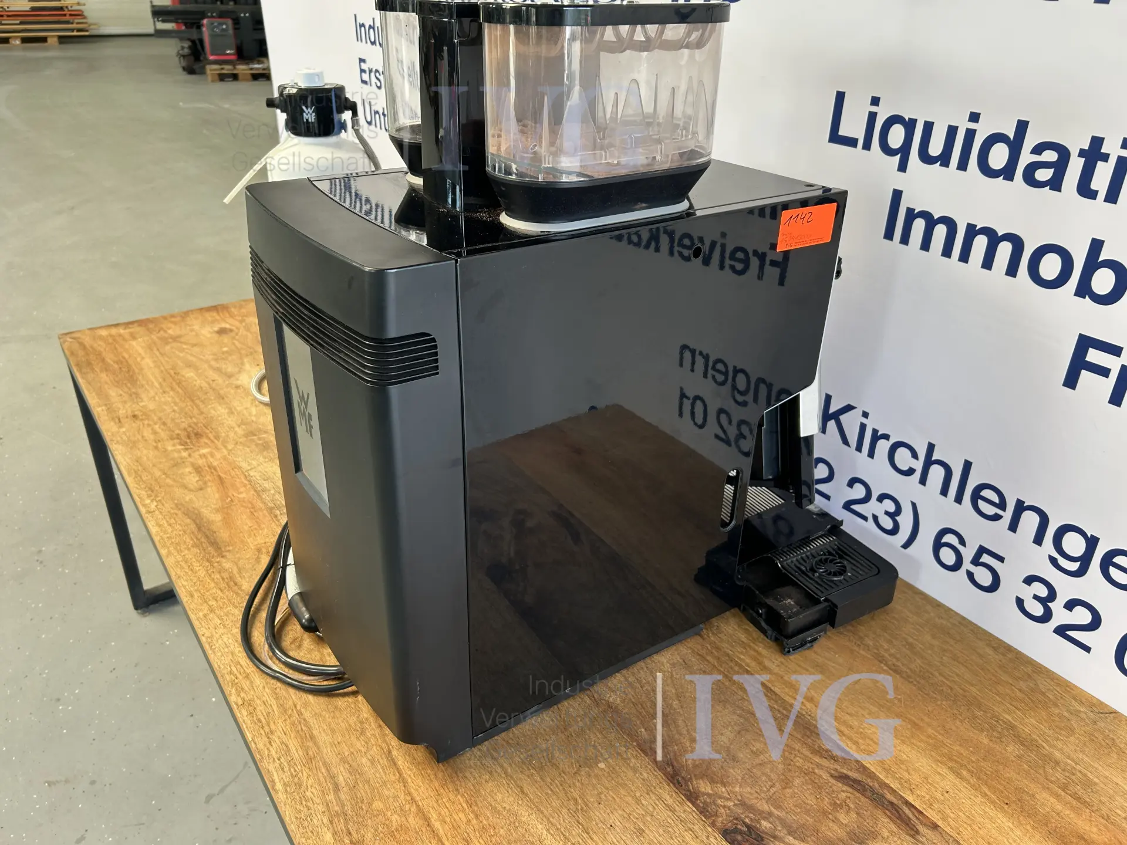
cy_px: 422
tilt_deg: -27.0
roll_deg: -1.6
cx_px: 564
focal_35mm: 26
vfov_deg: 53.1
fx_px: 846
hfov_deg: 67.3
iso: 80
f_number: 1.5
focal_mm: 5.7
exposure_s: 1/121
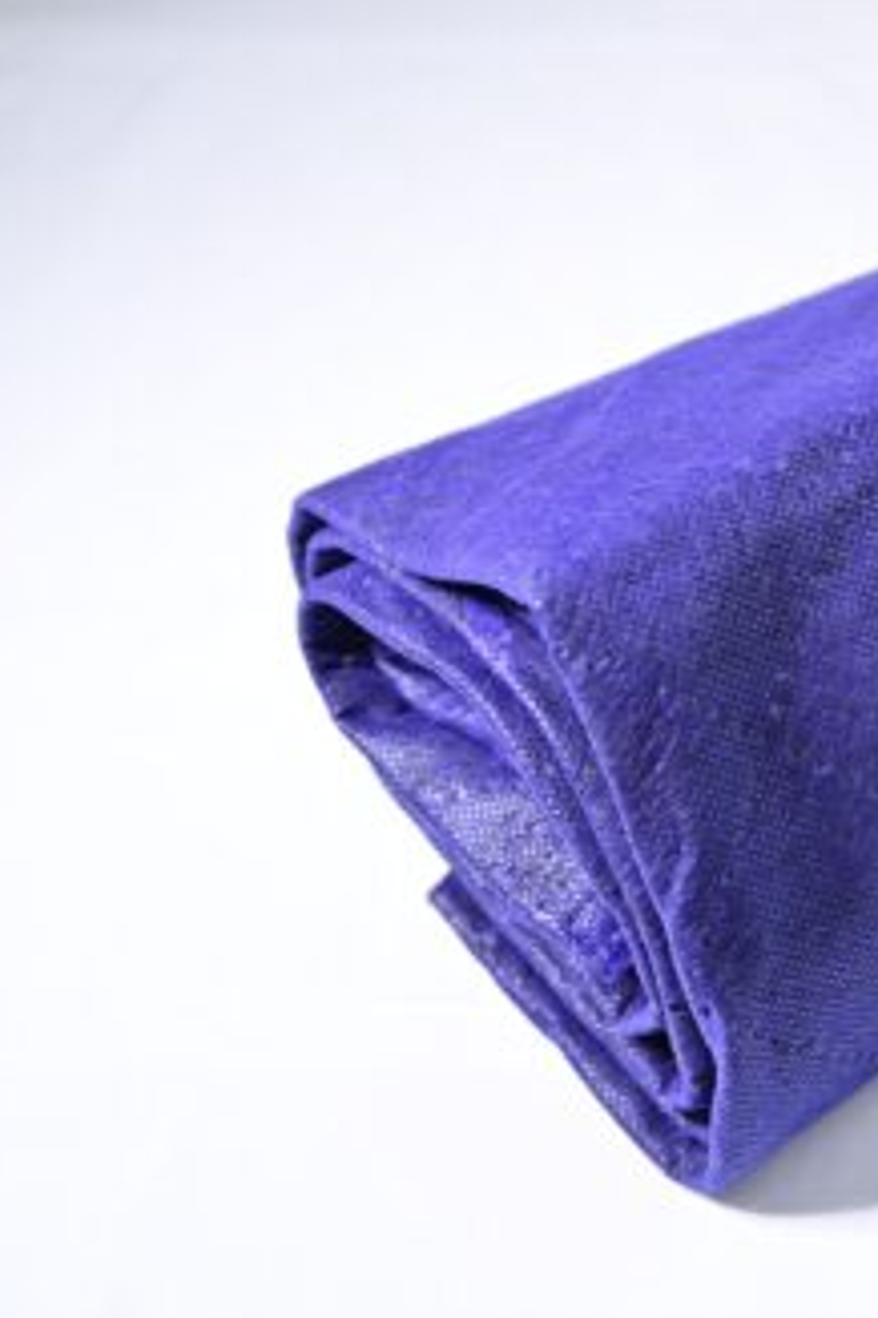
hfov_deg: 22.4
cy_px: 659
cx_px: 894
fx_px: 2122
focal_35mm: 58
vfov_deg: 34.5
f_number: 5
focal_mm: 38
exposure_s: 1/200
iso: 640
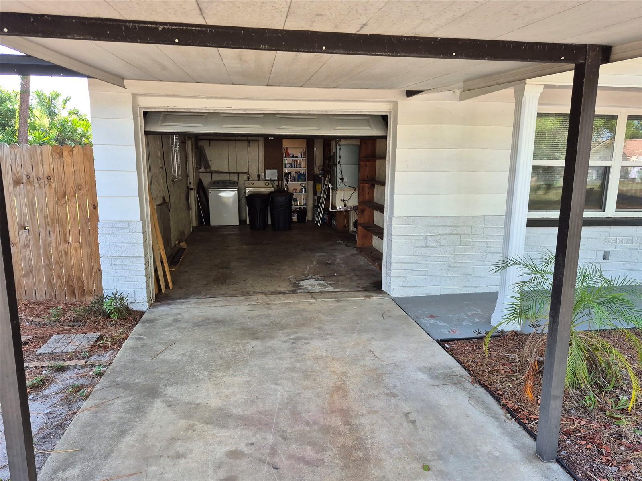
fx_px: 427
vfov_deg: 58.9
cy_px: 240
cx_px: 321
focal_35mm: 23
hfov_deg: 73.9
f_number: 1.8
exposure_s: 1/180
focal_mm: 5.4
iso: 50
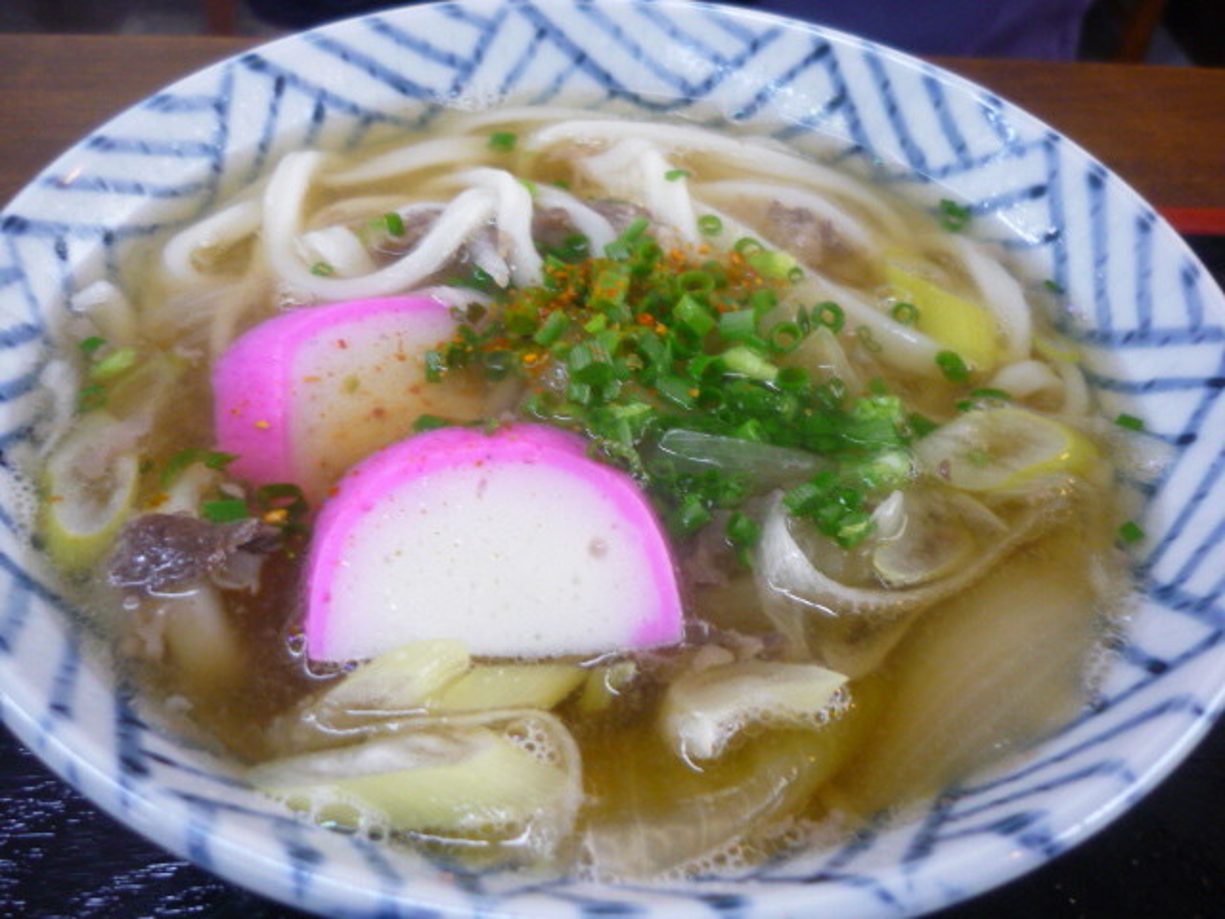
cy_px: 460
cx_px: 612
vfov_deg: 42.9
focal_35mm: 33
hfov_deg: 55.4
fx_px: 1168
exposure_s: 1/30
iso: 250
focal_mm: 5.5
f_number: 2.8
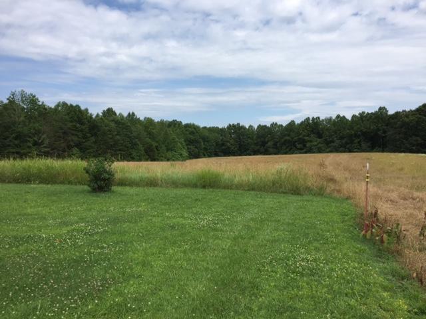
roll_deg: +0.8
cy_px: 160
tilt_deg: -1.3
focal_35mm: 29
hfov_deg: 61.7
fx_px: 357
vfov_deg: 48.2
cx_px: 213
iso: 32
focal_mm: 4.15
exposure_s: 1/1883
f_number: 2.2
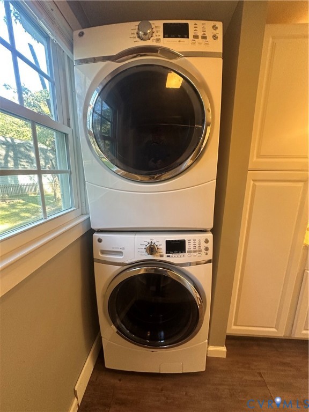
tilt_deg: -10.9
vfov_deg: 102.1
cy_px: 206
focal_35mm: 14
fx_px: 167
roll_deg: -0.5
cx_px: 154
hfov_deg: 85.7
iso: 320
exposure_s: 1/60
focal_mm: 2.22
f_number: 2.2
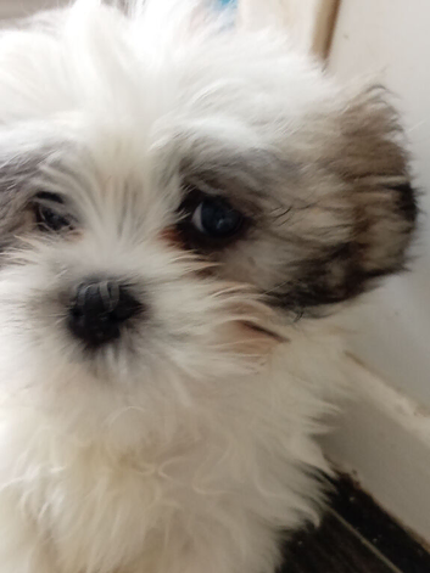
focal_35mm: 42
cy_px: 286
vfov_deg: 44.8
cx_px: 215
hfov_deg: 34.3
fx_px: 696
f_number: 1.8
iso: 200
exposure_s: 1/25
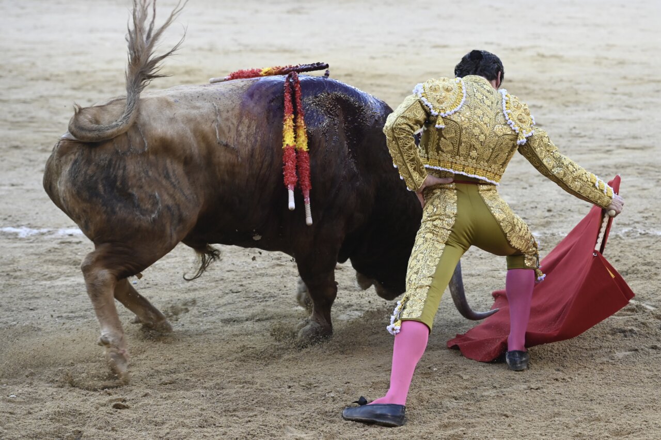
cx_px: 330
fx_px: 1652
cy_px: 220
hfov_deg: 22.6
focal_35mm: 90
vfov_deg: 15.2
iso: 2000
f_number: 4
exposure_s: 1/800
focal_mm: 90
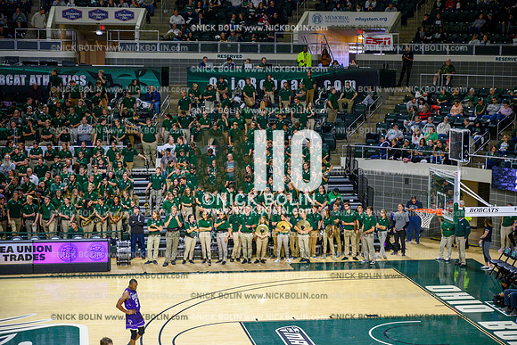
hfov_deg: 28.8
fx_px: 1005
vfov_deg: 19.5
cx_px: 258
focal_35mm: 70
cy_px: 172
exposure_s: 1/400
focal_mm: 70
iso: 3200
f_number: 4.5
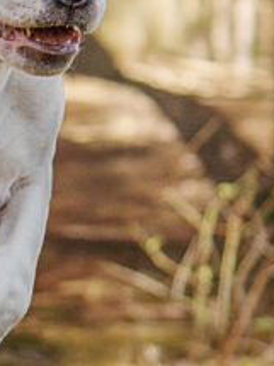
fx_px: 2514
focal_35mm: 238
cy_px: 230
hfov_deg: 6.2
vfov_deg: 8.3
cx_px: -9
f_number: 2.2
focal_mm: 35
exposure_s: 1/1600
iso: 250
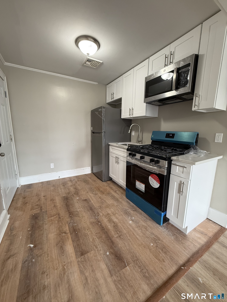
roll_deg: -0.3
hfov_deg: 85.7
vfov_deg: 102.1
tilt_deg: -8.9
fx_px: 122
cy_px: 151
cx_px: 114
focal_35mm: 14
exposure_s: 1/60
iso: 200
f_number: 2.2
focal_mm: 2.22
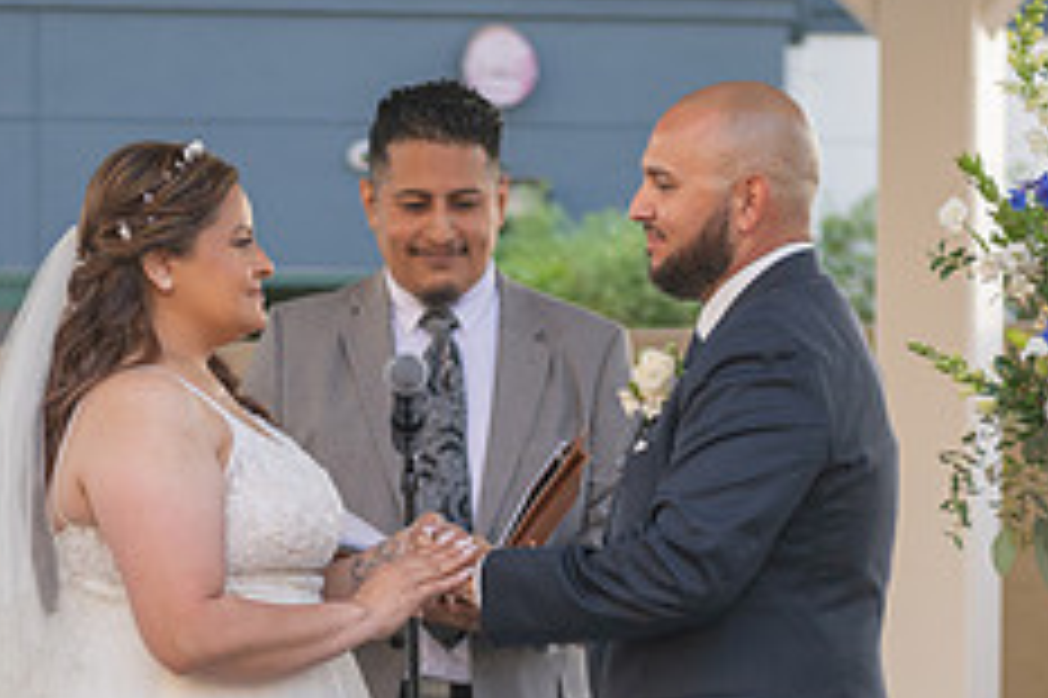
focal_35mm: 203
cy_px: 910
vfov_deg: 6.7
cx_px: 207
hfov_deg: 10.1
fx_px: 5905
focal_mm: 70
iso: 400
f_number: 2.8
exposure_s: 1/800
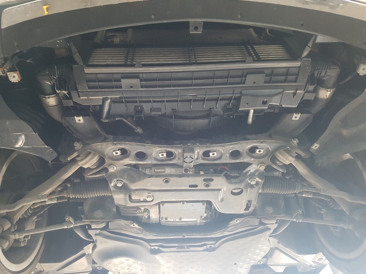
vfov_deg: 53.1
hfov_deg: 67.3
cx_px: 183
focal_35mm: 26
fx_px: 275
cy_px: 137
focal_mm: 4.2
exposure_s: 1/15
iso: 200
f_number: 1.7
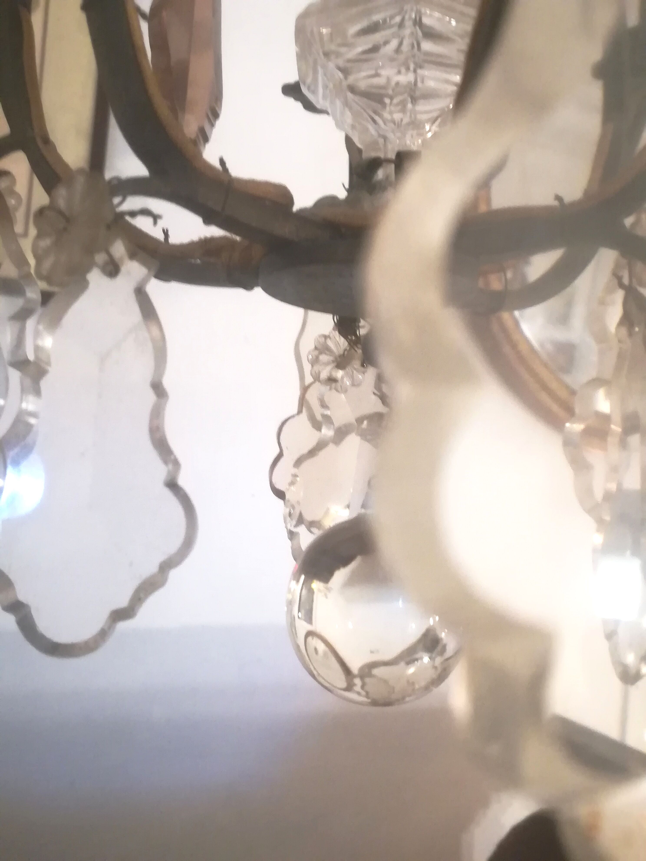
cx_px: 323
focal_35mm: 31
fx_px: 771
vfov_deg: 58.4
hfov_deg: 45.4
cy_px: 430
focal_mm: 3.83
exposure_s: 1/20
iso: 640
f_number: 2.2
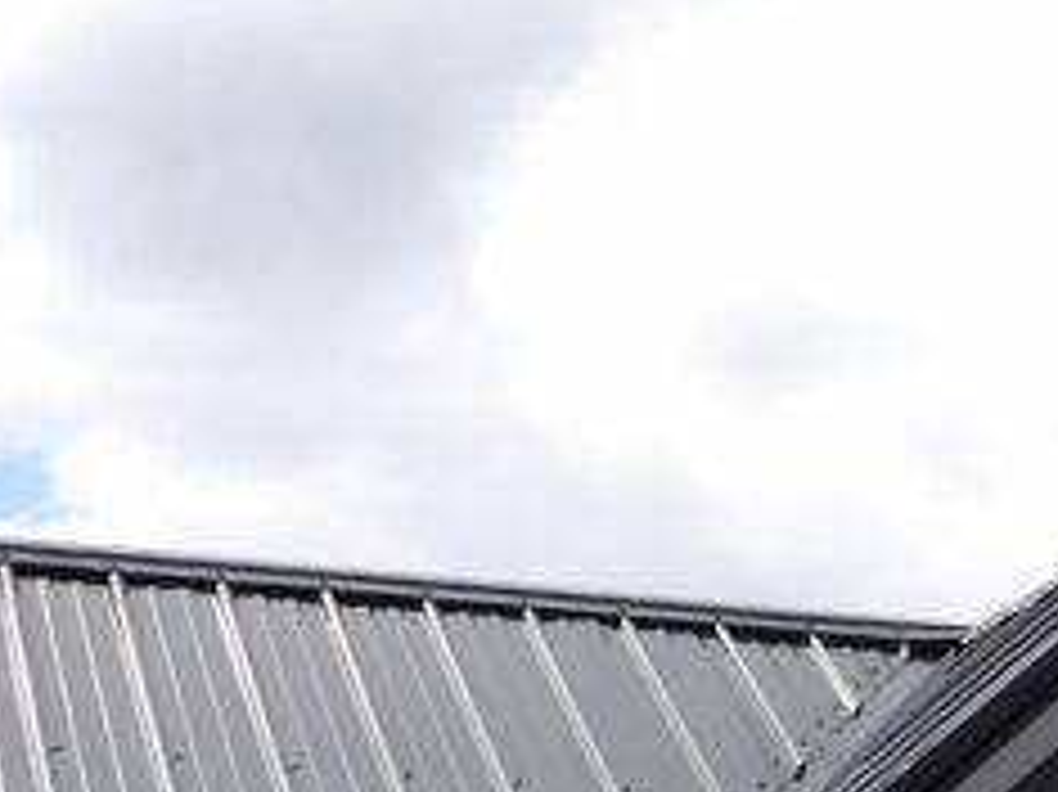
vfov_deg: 12.9
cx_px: 1121
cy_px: 1246
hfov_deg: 17.7
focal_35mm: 108
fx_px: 3299
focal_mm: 5.9
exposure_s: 1/674
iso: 100
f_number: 3.6
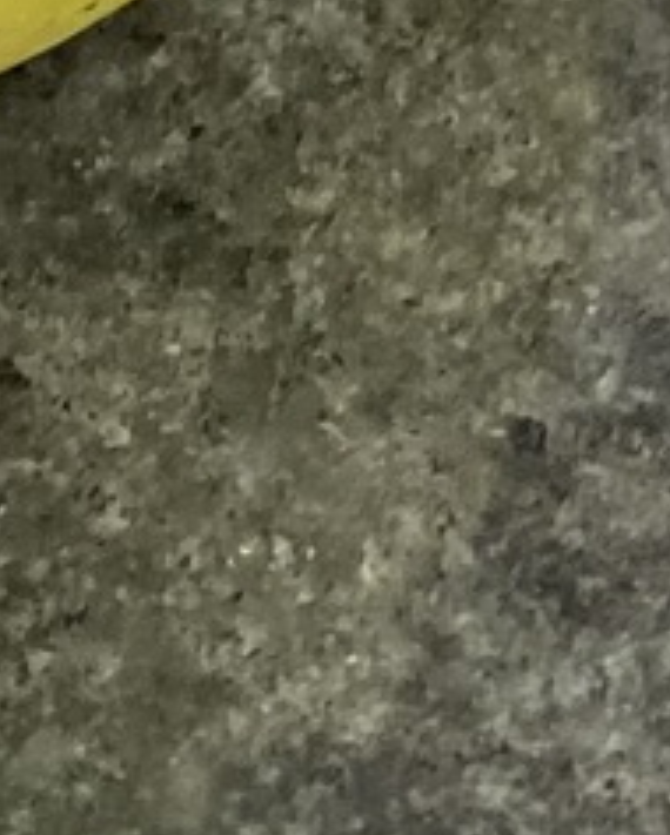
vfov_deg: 8.0
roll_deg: +1.1
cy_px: -1522
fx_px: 5298
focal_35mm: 214
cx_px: 741
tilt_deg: -42.5
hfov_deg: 7.2
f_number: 1.8
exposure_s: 1/50
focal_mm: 4.25
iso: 80
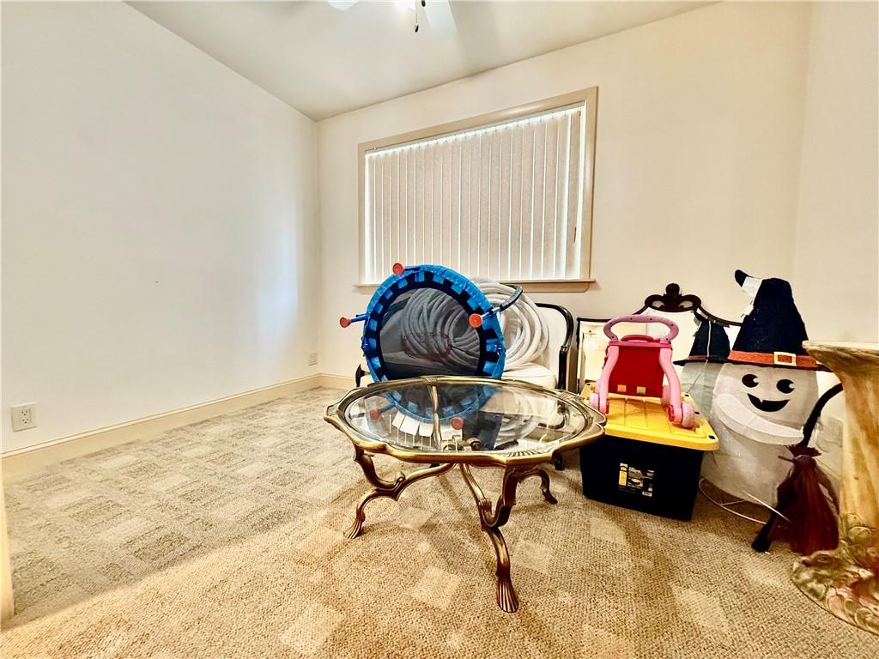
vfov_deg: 85.7
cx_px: 440
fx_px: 356
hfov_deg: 102.1
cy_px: 330
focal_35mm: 14
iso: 640
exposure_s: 1/60
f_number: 2.2
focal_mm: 2.22
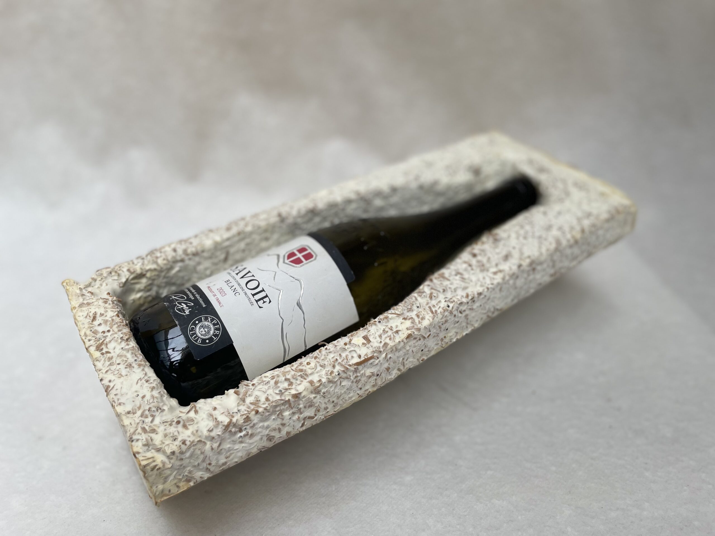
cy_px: 268
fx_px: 537
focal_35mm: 26
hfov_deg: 67.3
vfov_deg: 53.1
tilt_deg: -37.8
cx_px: 358
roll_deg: -0.9
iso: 32
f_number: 1.6
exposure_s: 1/136
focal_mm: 4.2
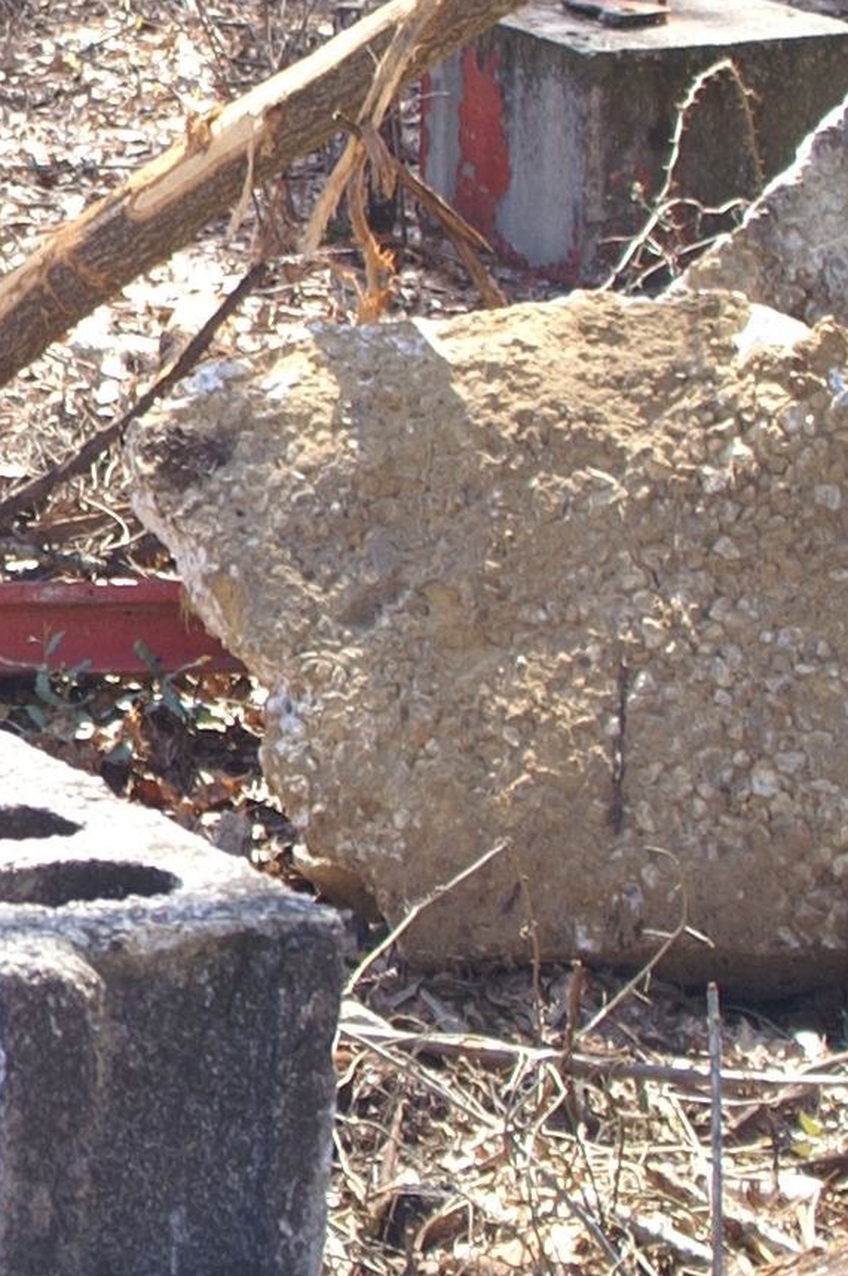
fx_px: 5204
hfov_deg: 9.0
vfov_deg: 13.9
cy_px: 181
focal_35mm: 147
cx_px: -564
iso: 100
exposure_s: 1/60
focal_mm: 28
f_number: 5.6
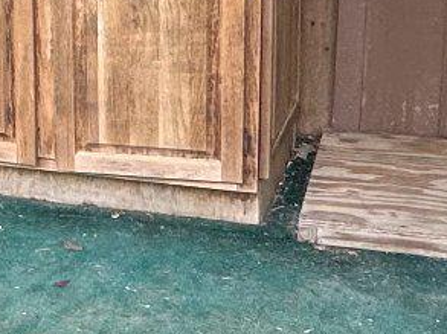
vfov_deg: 14.9
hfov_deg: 16.6
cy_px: 52
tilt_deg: -13.5
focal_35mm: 98
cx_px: -366
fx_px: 1264
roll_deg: +5.6
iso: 100
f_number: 2.2
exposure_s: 1/99
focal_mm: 2.22
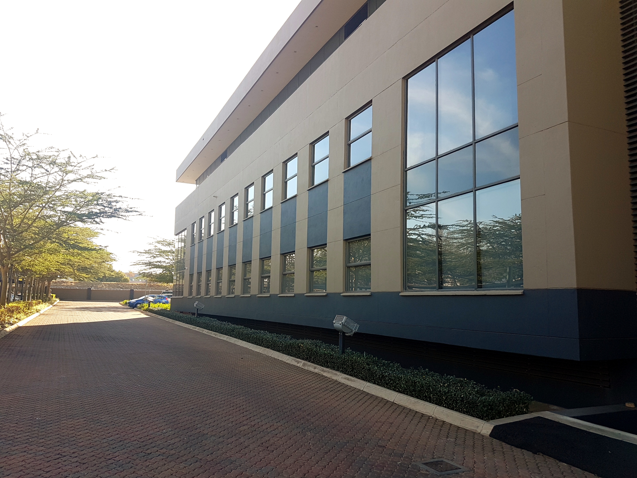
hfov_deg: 67.3
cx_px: 318
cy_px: 239
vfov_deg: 53.1
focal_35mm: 26
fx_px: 478
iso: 40
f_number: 1.7
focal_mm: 4.2
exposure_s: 1/483
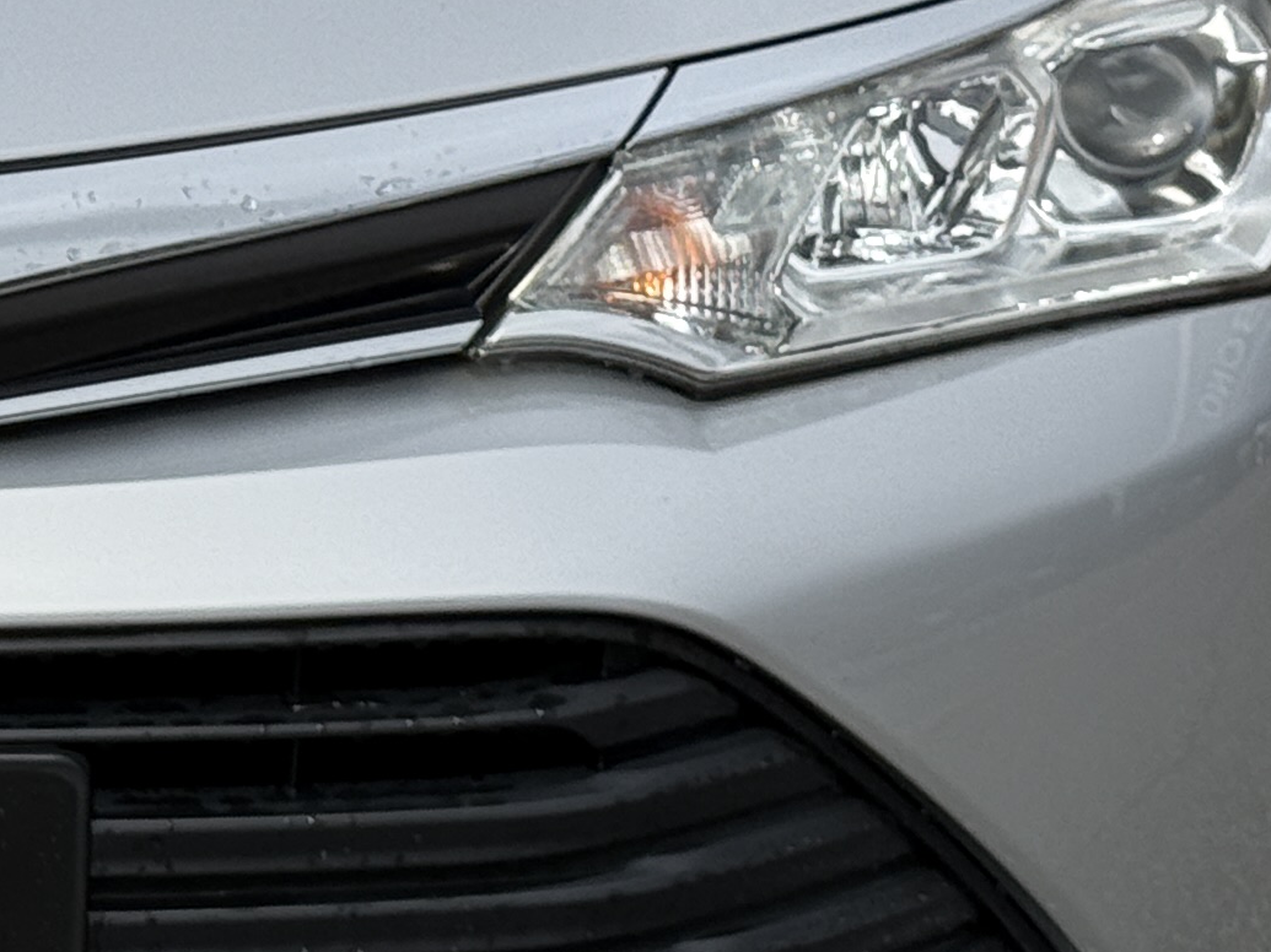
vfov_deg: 7.9
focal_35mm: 187
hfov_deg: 10.3
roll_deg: -1.1
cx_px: -395
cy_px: -2
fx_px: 6865
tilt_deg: -12.5
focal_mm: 6.76
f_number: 1.78
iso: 64
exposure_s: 1/7143
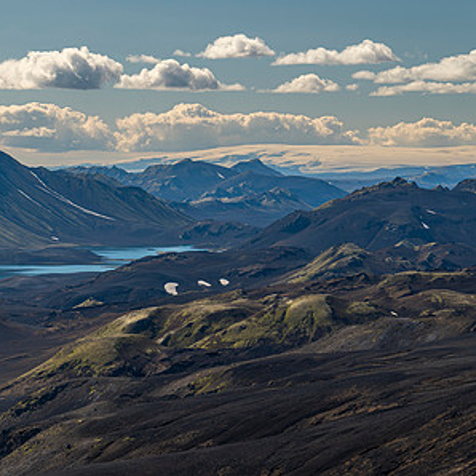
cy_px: 280
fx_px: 2287
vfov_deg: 11.9
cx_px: 90
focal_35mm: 147
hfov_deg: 11.8
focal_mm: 88
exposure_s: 1/250
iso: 100
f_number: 7.1
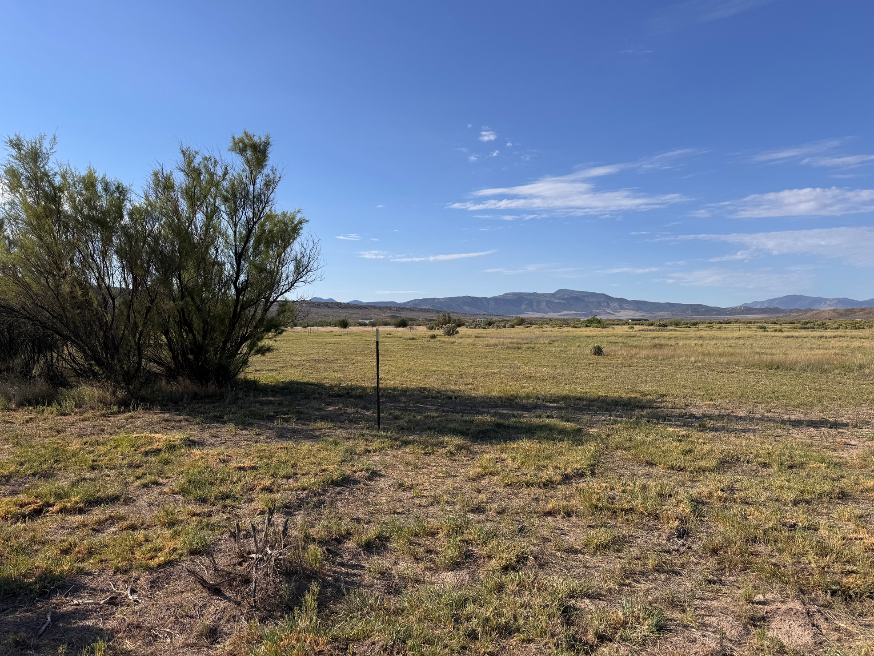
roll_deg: -0.1
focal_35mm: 25
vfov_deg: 54.9
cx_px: 436
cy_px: 330
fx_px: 631
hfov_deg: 69.4
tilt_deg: -0.7
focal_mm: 6.76
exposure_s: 1/5348
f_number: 1.78
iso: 80
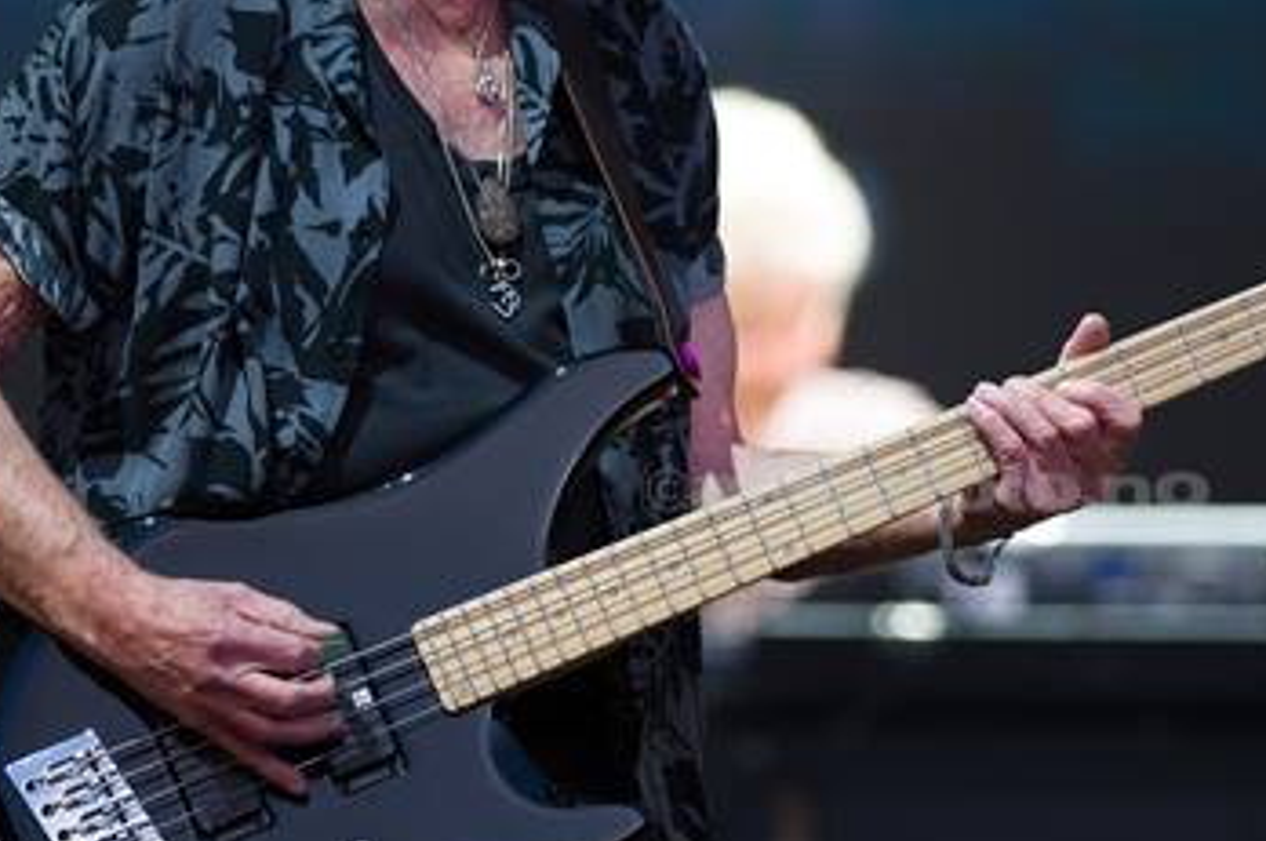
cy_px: 224
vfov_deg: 2.2
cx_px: 673
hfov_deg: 3.3
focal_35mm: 621
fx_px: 21808
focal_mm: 300
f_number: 2.8
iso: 640
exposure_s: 1/1000
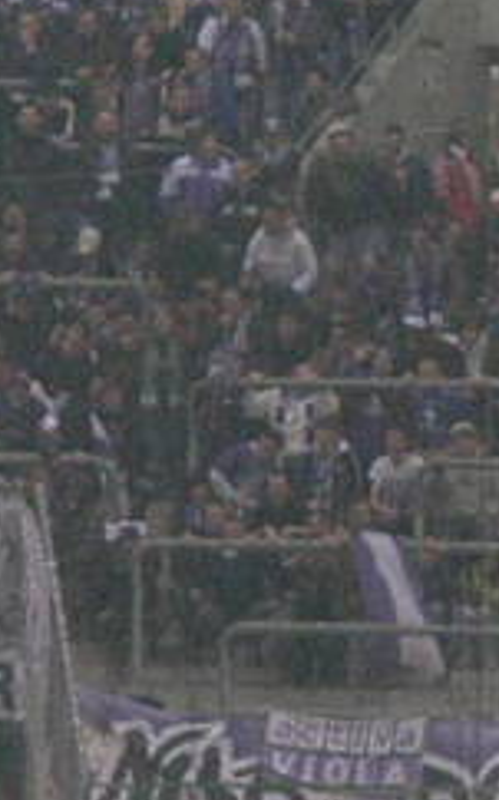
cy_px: 400
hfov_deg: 1.6
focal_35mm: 807
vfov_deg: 2.6
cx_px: 568
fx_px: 17580
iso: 400
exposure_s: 1/125
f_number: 3.6
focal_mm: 55.4
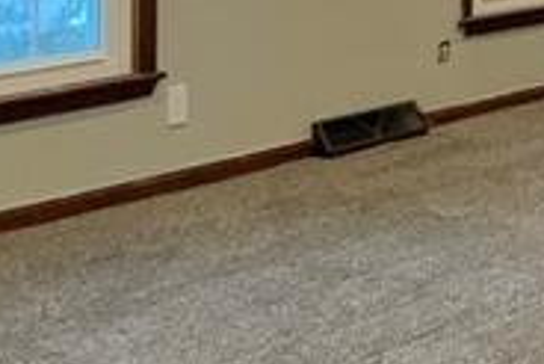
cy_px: 44
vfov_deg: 10.8
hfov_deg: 15.2
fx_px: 1905
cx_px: 772
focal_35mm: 126
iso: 160
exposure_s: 1/60
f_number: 1.8
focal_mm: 3
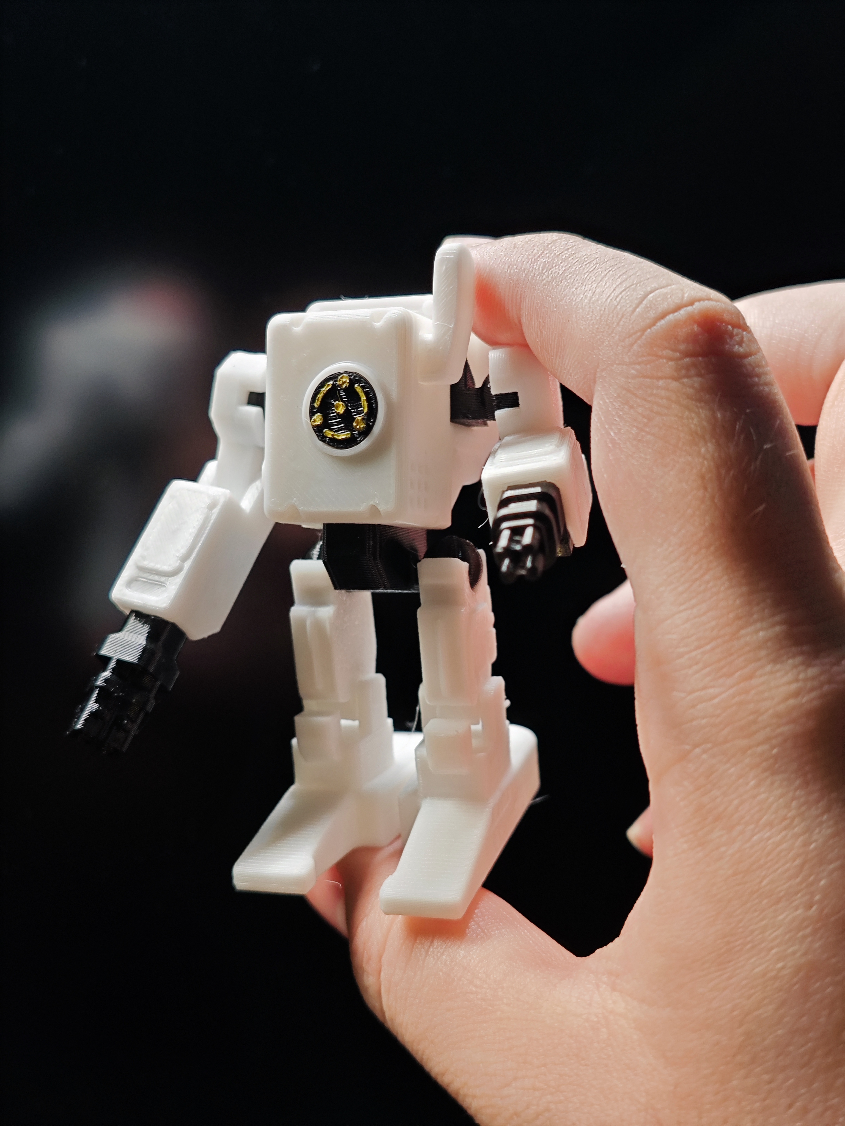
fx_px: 1497
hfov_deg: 31.5
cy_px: 563
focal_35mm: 46
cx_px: 422
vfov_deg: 41.2
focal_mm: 6.55
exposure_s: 1/74.7
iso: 100
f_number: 1.6
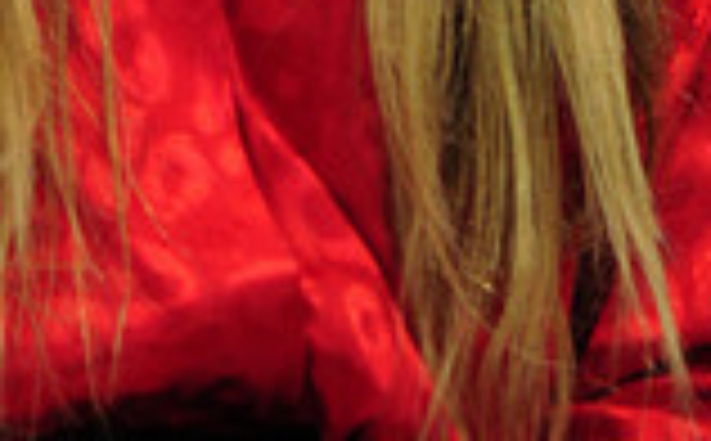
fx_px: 8914
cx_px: 137
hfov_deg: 4.6
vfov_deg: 2.8
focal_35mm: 461
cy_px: -846
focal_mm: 82
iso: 640
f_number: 4
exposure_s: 1/125
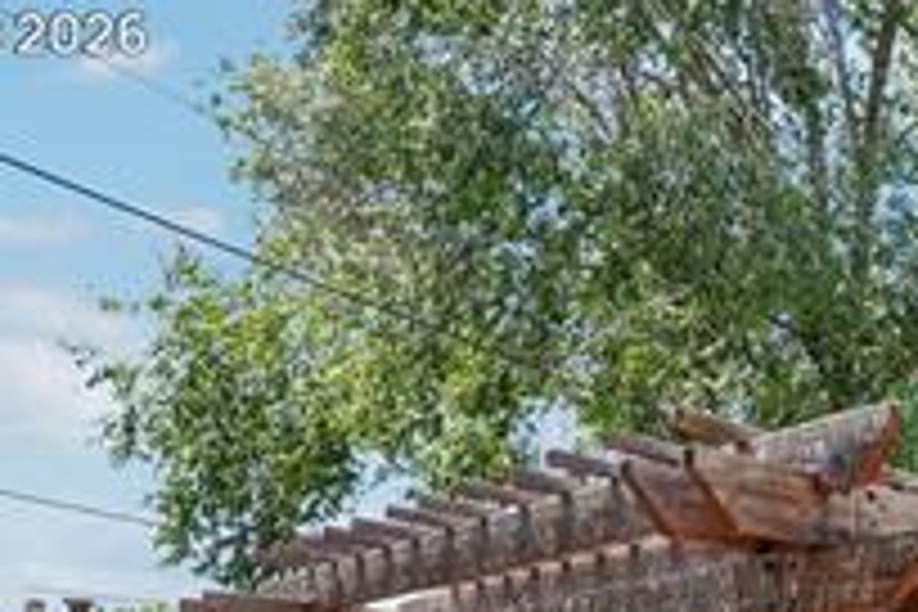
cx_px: 1044
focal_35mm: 47
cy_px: 765
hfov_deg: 35.1
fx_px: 1198
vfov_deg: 25.3
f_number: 8
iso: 800
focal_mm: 10
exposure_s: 1/500
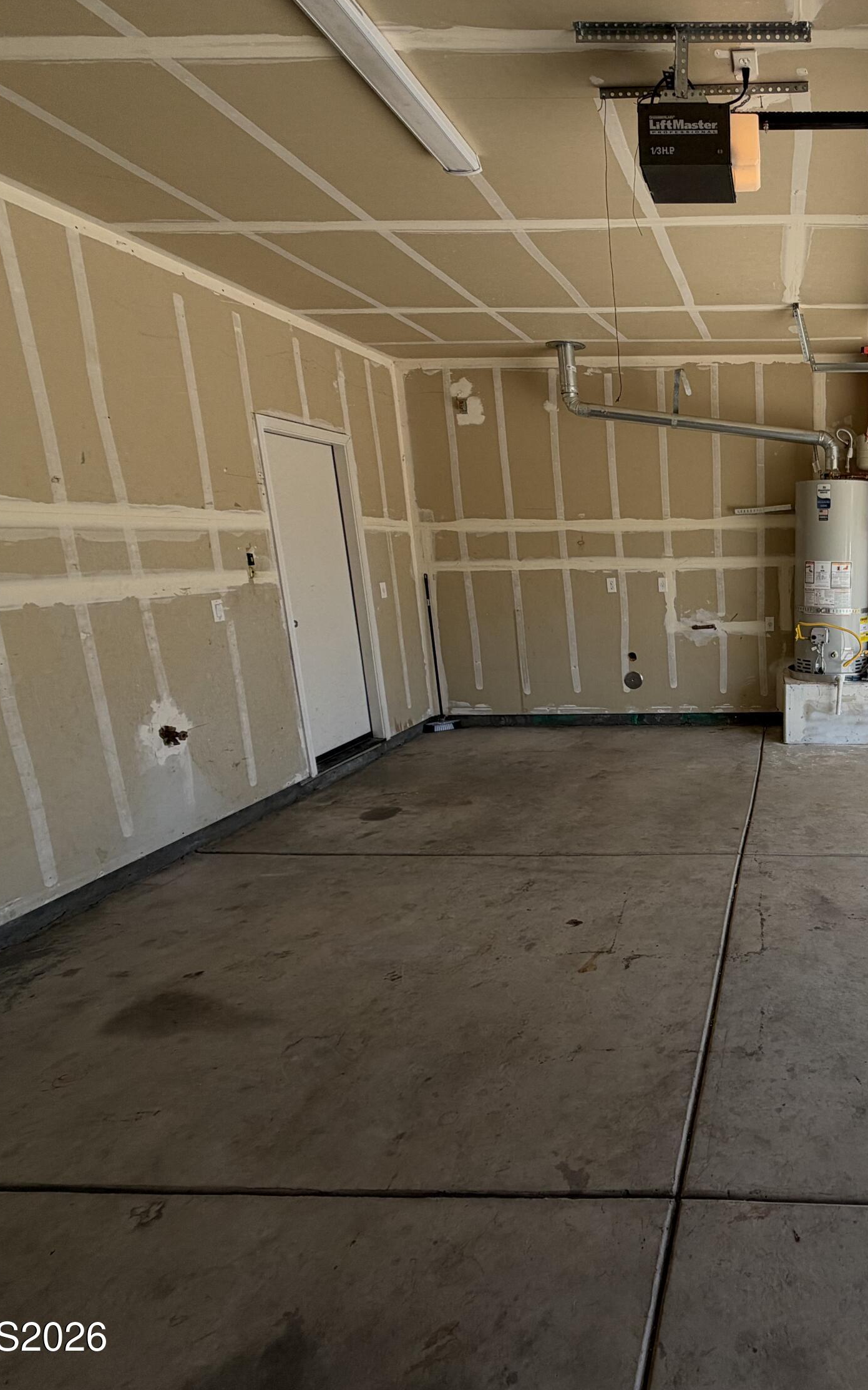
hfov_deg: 52.2
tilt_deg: -11.8
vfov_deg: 85.1
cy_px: 699
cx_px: 788
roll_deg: +0.8
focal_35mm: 20
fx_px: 757
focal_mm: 2.22
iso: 50
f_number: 2.2
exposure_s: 1/502
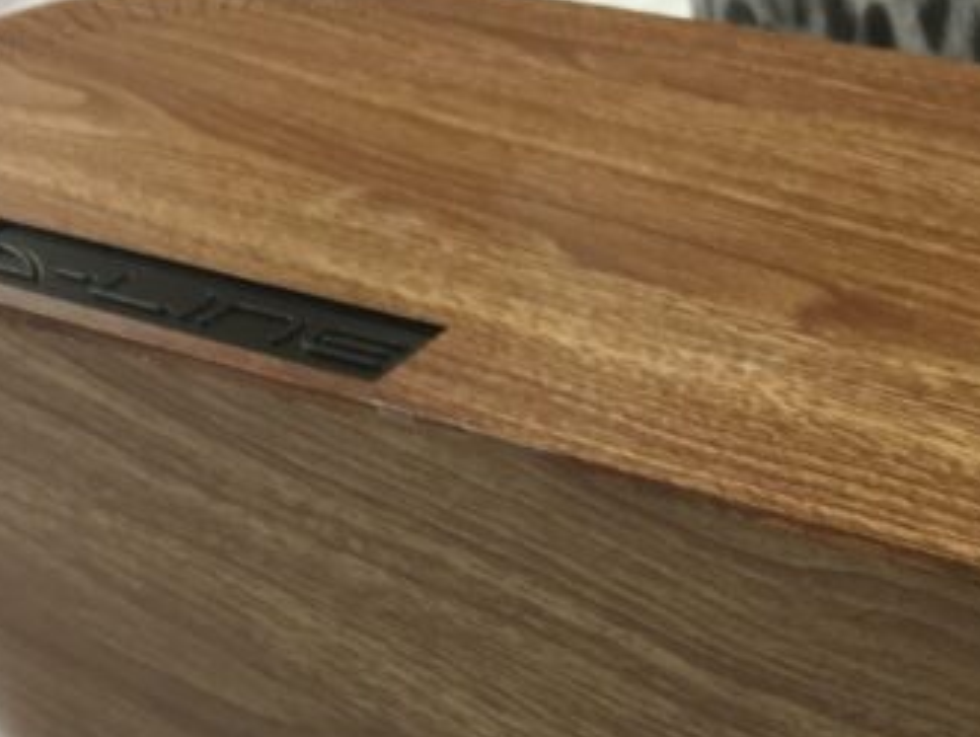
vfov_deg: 20.6
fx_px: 1984
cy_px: 660
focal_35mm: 70
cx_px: 785
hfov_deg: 27.2
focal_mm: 4.15
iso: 125
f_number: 2.2
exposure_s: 1/33
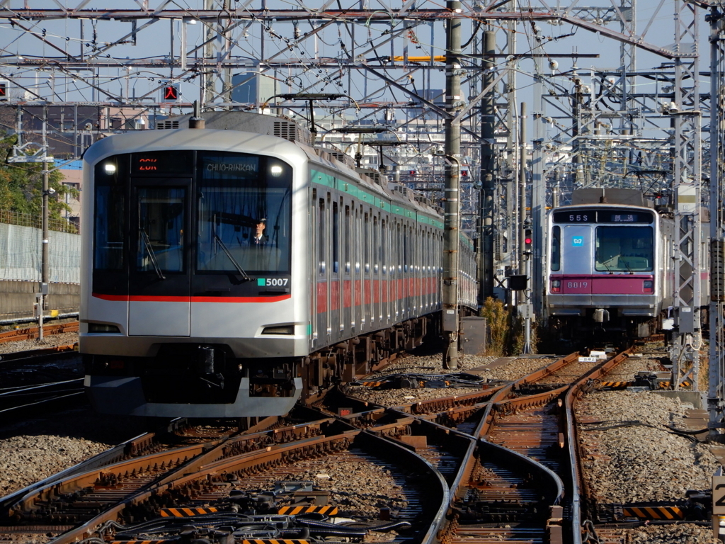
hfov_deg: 7.2
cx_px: 362
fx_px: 5760
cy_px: 272
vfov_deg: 5.4
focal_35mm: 275
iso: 80
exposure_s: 1/400
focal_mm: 49.1
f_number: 6.3
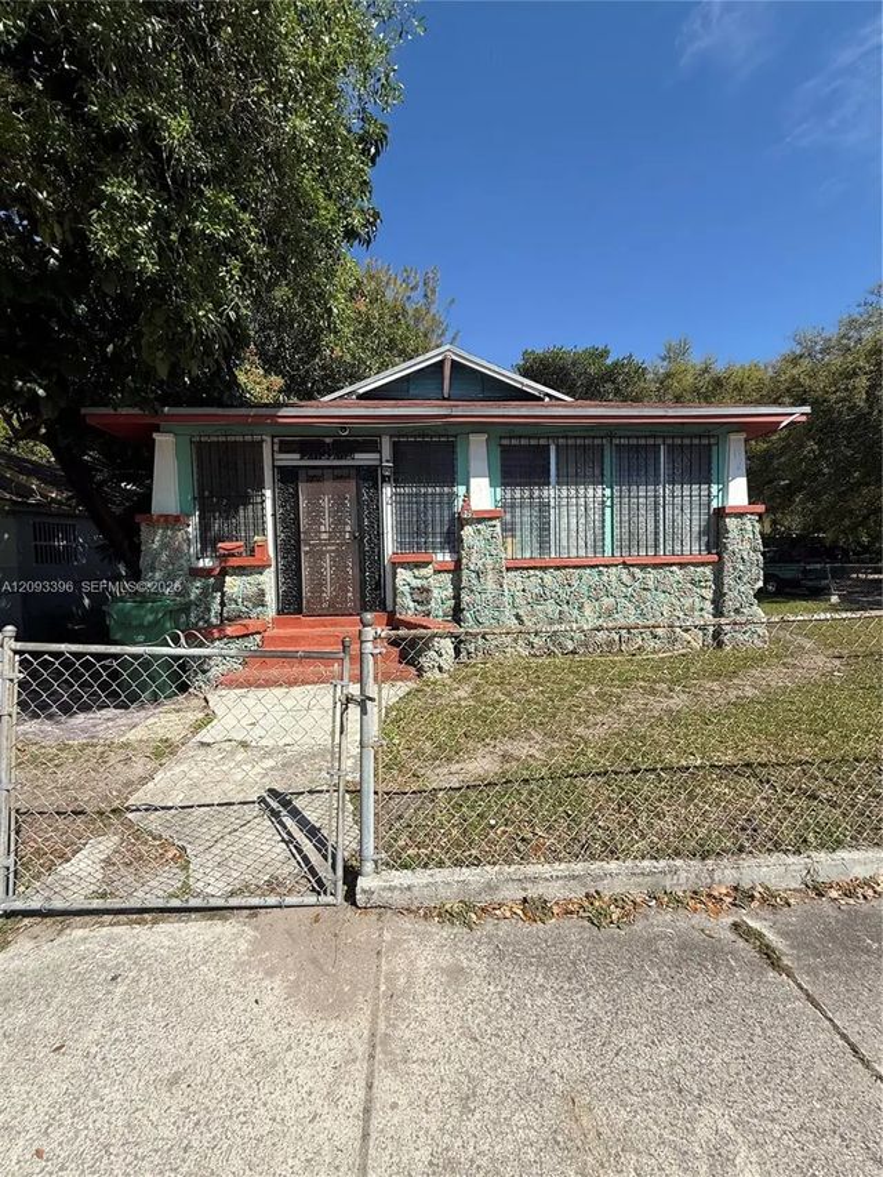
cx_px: 442
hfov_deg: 85.7
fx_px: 476
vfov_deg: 102.1
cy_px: 588
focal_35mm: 14
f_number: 2.2
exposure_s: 1/2024
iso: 50
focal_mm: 2.22
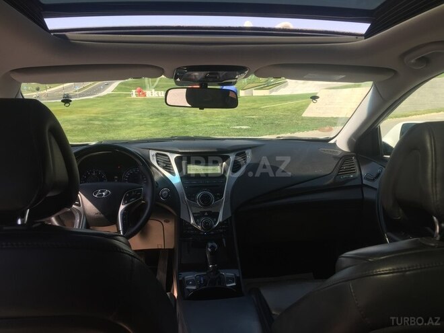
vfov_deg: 48.2
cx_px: 222
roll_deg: -1.2
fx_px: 372
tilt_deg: -11.1
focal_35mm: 29
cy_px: 166
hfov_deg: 61.7
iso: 32
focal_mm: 4.15
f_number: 2.2
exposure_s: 1/638
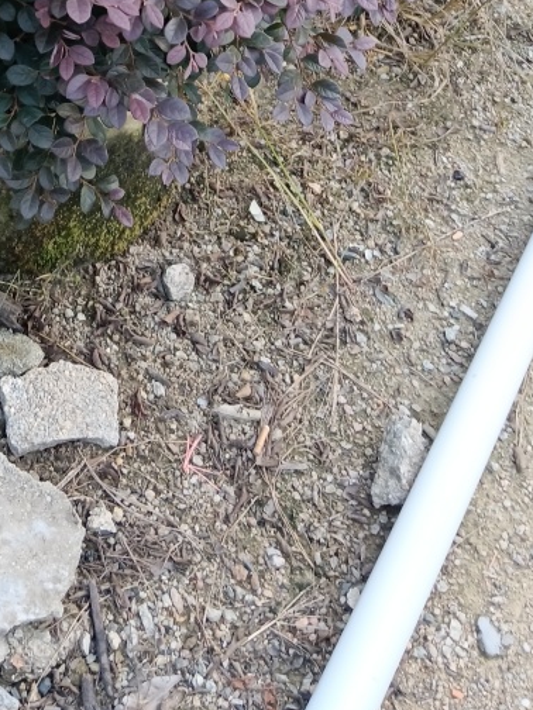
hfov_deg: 25.9
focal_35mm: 55
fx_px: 1129
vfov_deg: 31.9
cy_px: -16
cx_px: 85
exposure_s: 1/33.3
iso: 1039
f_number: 1.8
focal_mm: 4.05
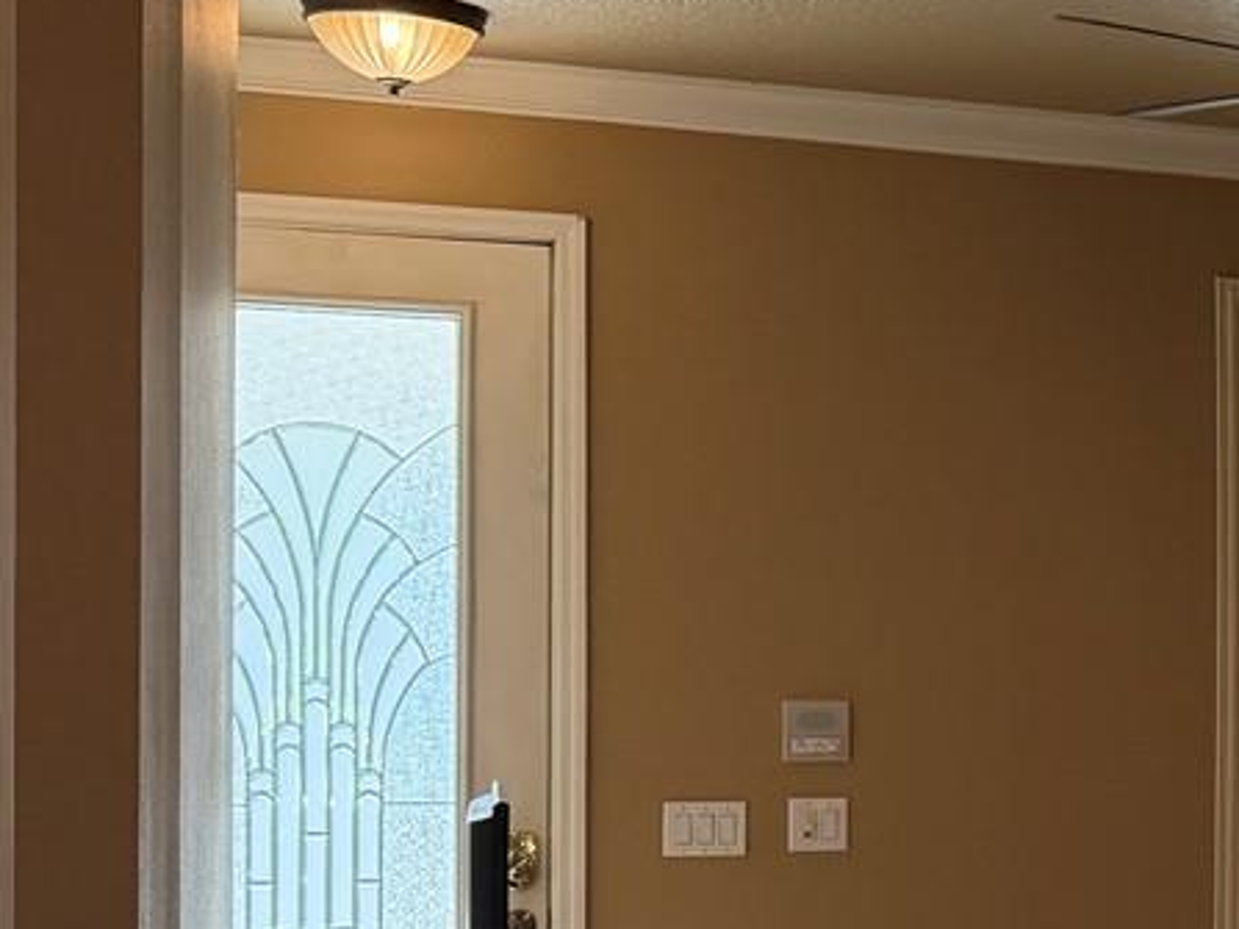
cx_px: 2193
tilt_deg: -0.3
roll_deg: -1.0
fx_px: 3077
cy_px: 713
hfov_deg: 18.3
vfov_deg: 17.1
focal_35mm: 86
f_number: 1.78
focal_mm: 6.76
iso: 200
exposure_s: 1/183
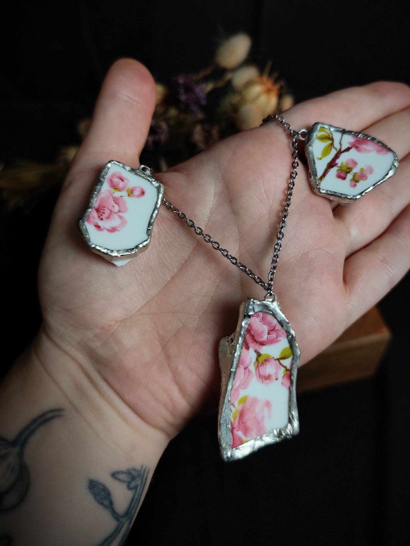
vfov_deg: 63.2
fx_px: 442
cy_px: 237
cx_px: 236
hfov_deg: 49.6
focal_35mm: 28
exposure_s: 1/100
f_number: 1.65
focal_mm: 6.19
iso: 320
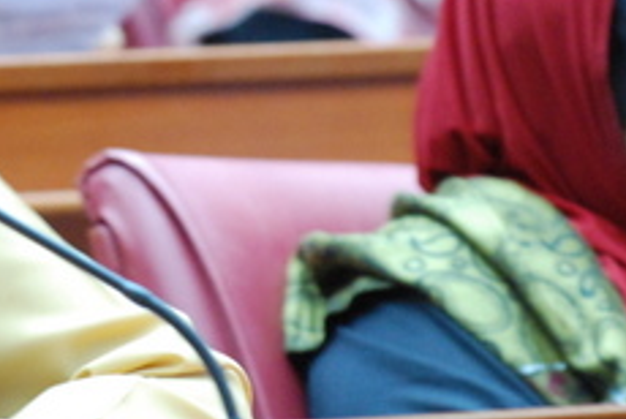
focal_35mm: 835
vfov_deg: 1.7
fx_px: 14538
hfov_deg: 2.5
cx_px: -93
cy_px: 20
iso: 1600
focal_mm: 200
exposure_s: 1/15
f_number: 4
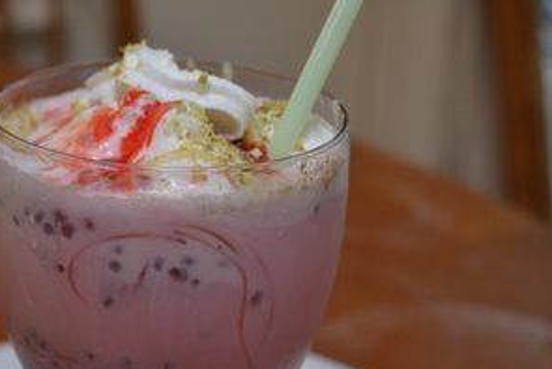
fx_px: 1086
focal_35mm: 71
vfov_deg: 19.2
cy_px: 225
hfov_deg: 28.3
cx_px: 170
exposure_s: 1/25
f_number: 4.5
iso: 800
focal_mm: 29
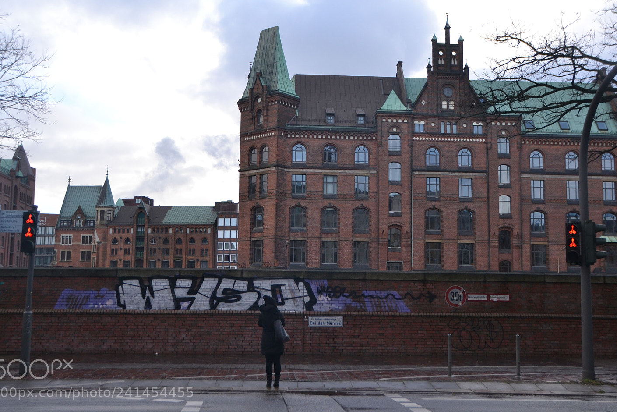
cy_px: 193
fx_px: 730
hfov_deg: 45.8
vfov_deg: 31.5
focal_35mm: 43
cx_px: 315
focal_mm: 25
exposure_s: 1/640
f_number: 3.8
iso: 400
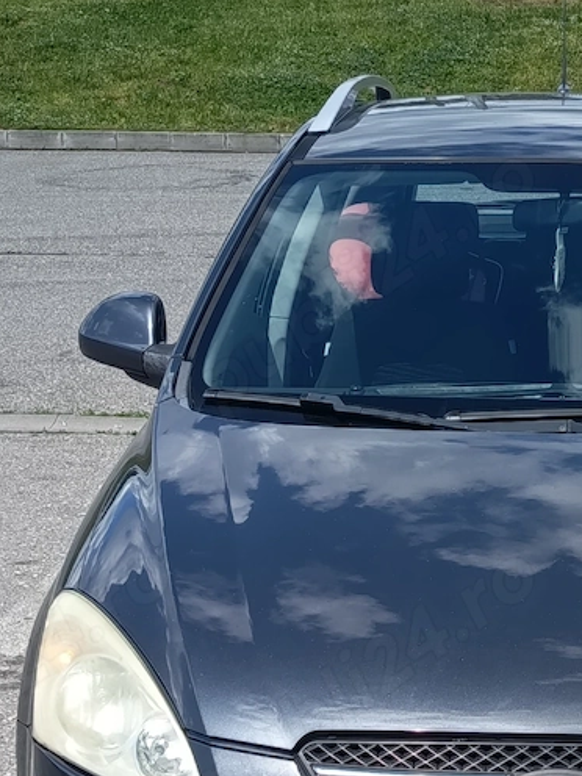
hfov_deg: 16.9
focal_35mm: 86
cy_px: 767
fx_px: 1928
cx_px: 549
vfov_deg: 22.0
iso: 50
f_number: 1.7
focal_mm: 5.24
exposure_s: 1/368
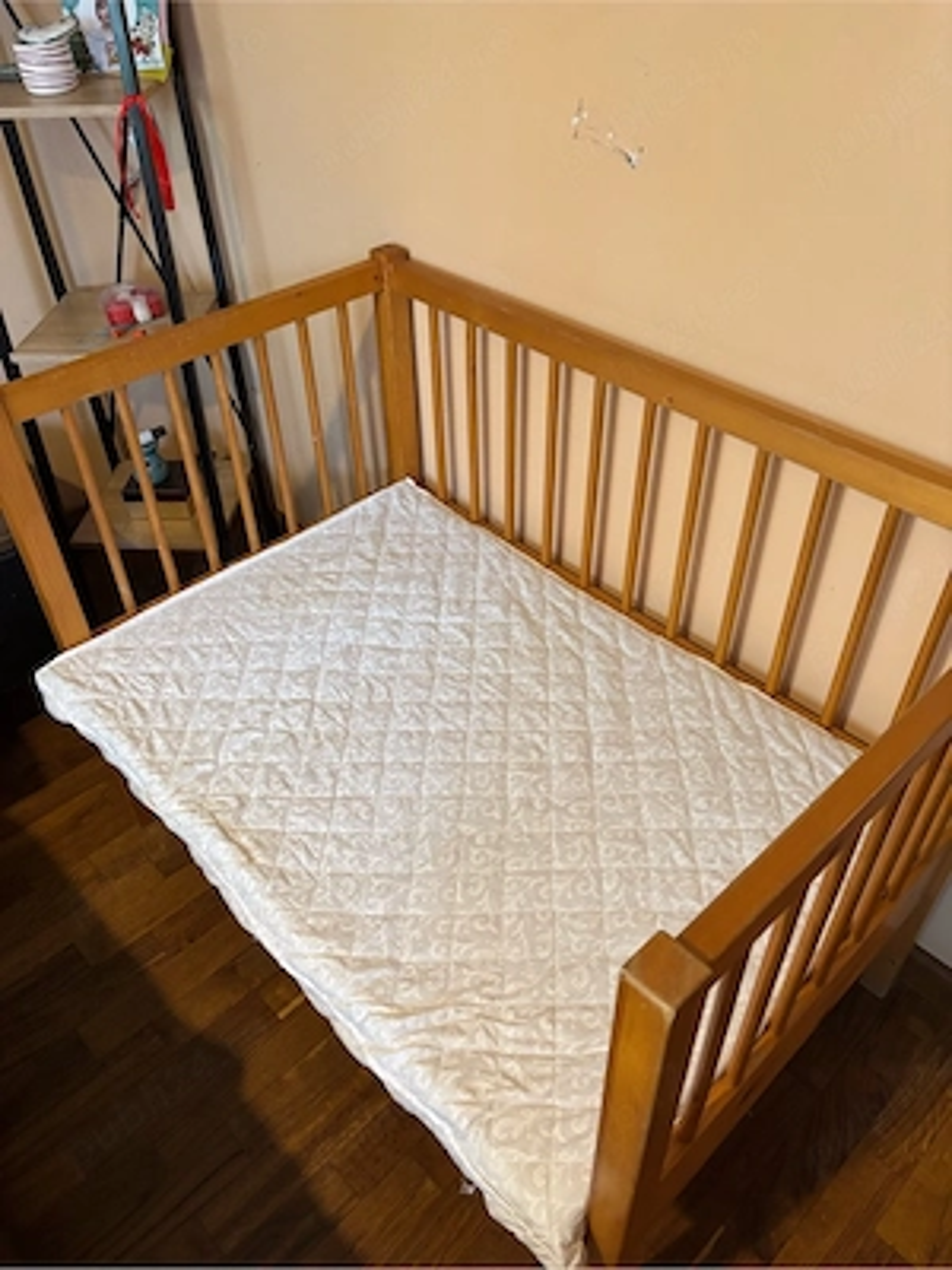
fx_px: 953
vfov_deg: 67.3
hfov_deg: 53.1
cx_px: 476
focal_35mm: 26
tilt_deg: -41.6
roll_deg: +1.9
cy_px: 635
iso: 400
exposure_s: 1/60
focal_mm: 5.96
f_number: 1.6
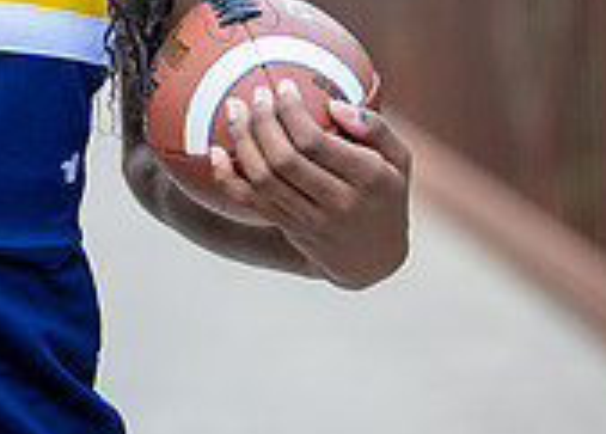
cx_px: -24
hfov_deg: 9.6
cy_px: -285
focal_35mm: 207
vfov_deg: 6.8
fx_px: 3566
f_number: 1.2
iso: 400
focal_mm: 50
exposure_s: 1/500
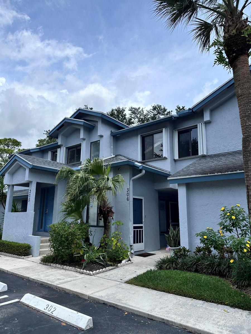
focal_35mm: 24
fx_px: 232
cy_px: 167
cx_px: 126
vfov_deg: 71.6
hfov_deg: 56.8
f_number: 1.78
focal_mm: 6.86
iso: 80
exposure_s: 1/8197
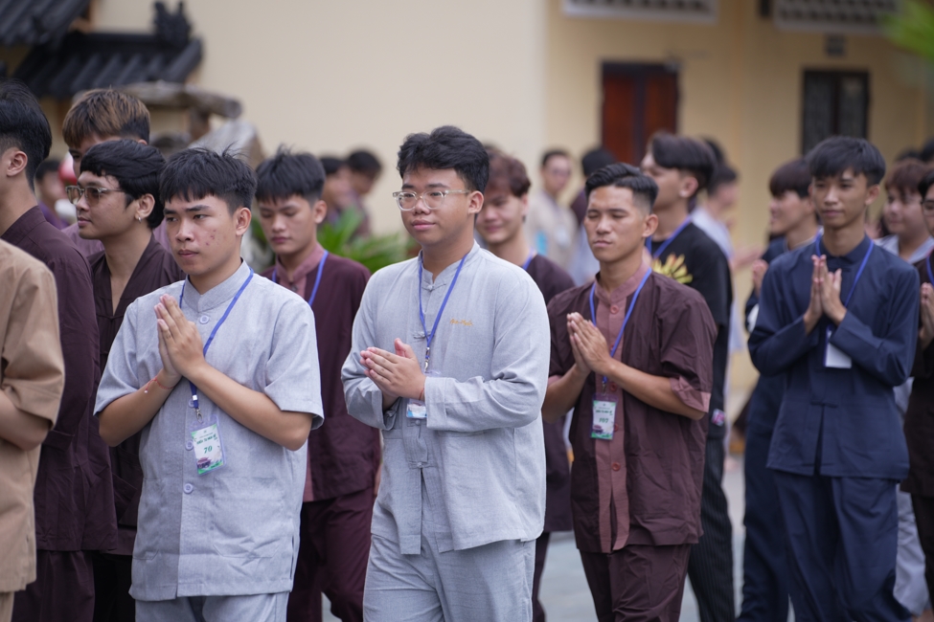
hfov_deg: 15.2
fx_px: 3502
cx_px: 467
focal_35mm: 135
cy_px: 311
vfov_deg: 10.2
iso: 125
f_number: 2.8
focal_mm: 135
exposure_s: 1/640
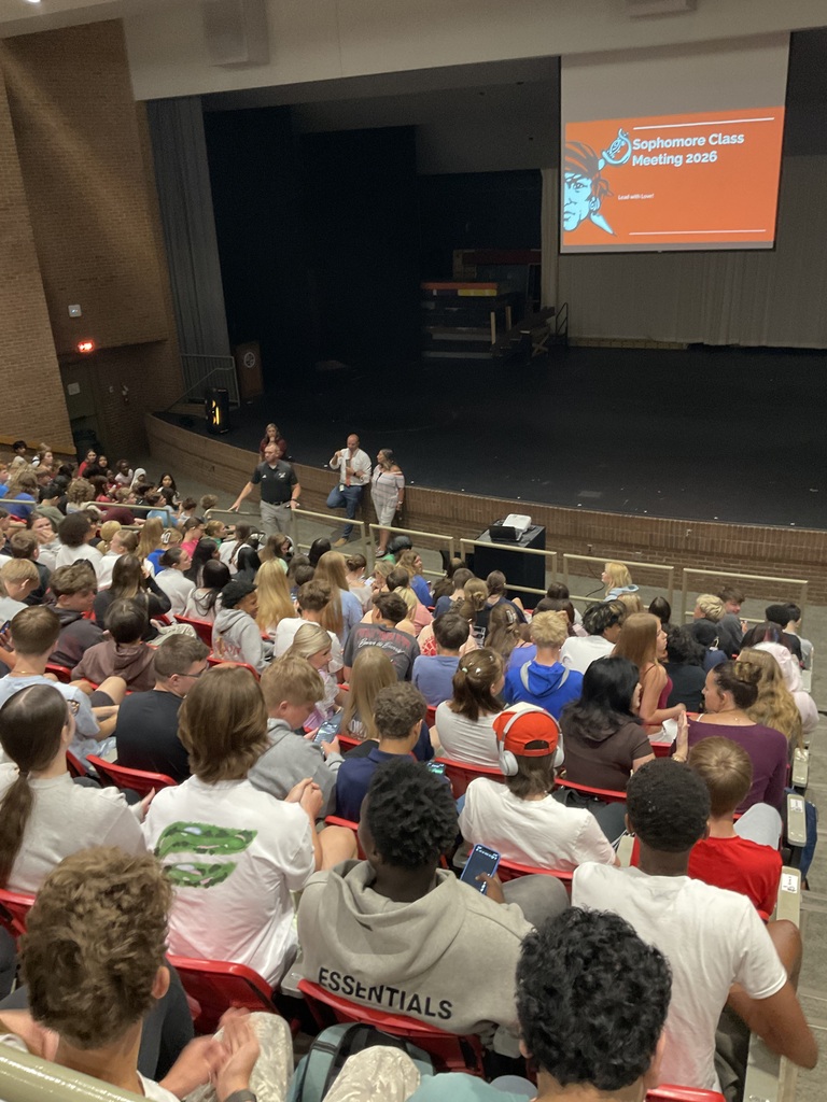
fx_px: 924
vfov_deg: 61.7
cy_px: 551
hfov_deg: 48.2
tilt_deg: -22.5
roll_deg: +1.0
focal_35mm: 29
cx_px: 414
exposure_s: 1/30
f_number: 1.8
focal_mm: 3
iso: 250
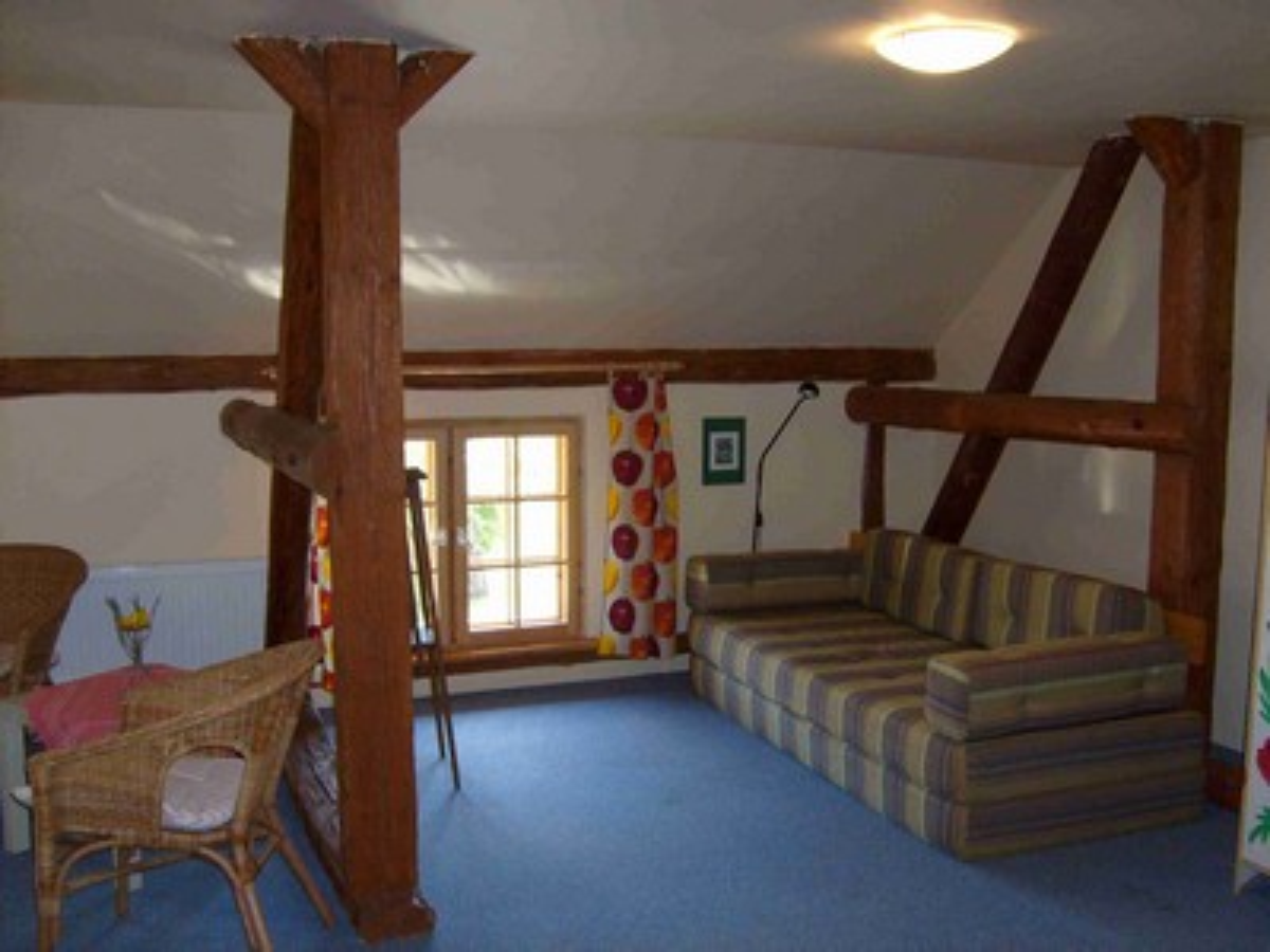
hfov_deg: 52.6
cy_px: 476
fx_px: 1284
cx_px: 635
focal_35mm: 35
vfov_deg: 40.7
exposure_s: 1/45
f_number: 2.8
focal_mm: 5.8
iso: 100
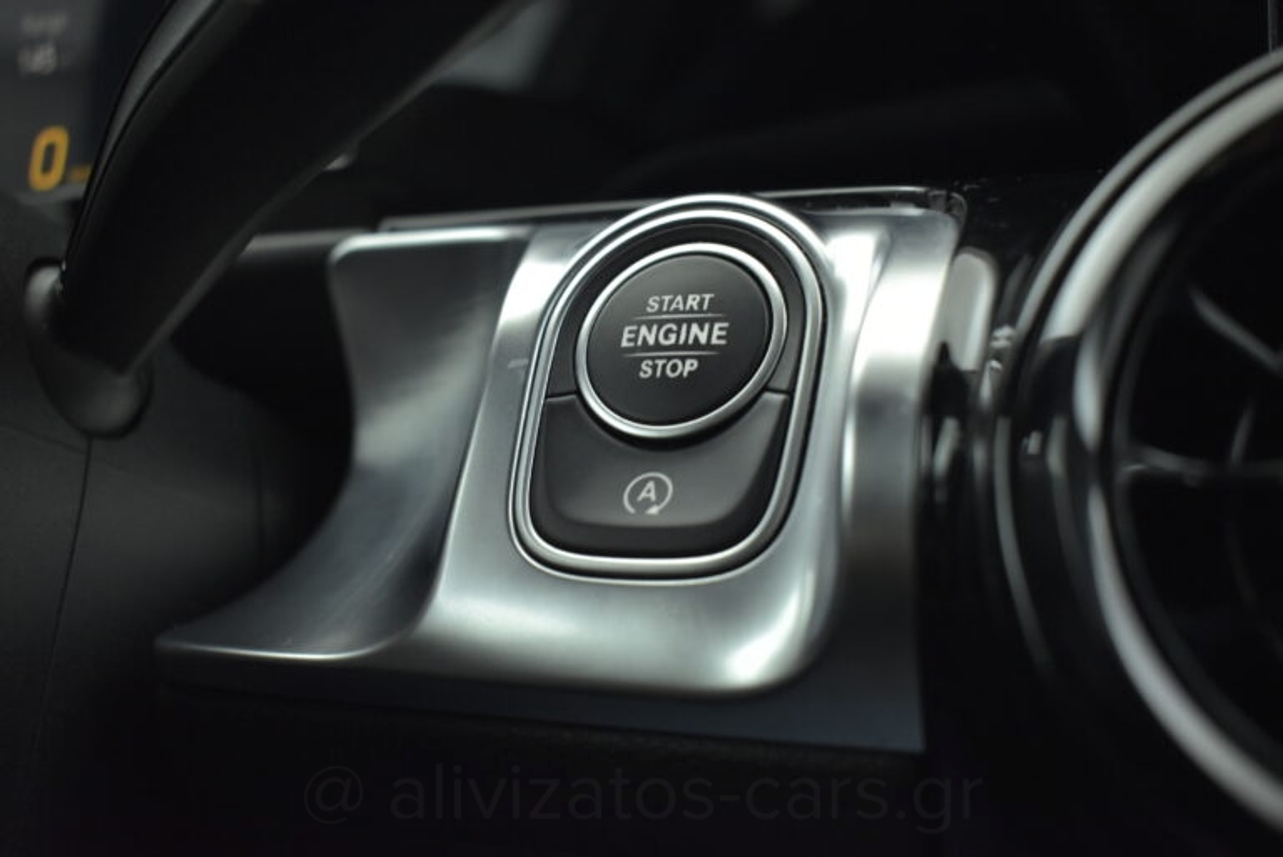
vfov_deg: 30.9
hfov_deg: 44.9
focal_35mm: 44
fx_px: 1551
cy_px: 428
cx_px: 642
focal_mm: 29
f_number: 4.2
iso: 1600
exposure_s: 1/80
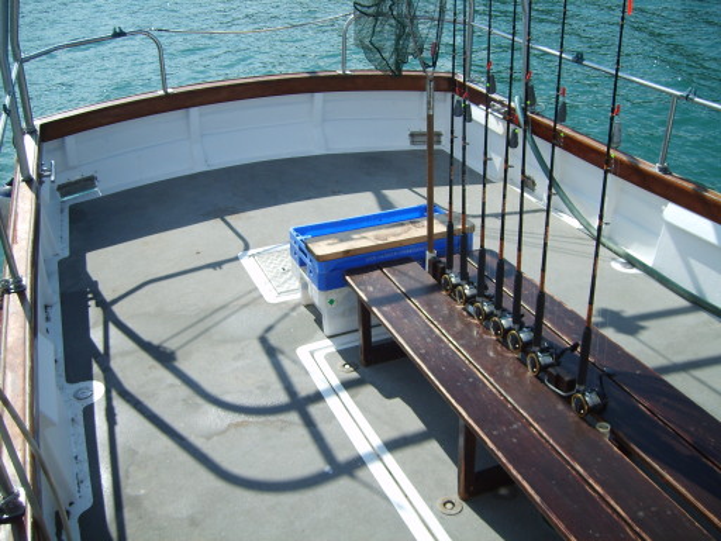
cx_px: 360
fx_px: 729
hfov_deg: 52.6
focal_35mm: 35
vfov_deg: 40.7
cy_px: 270
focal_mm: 5.8
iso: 50
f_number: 7.1
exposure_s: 1/180
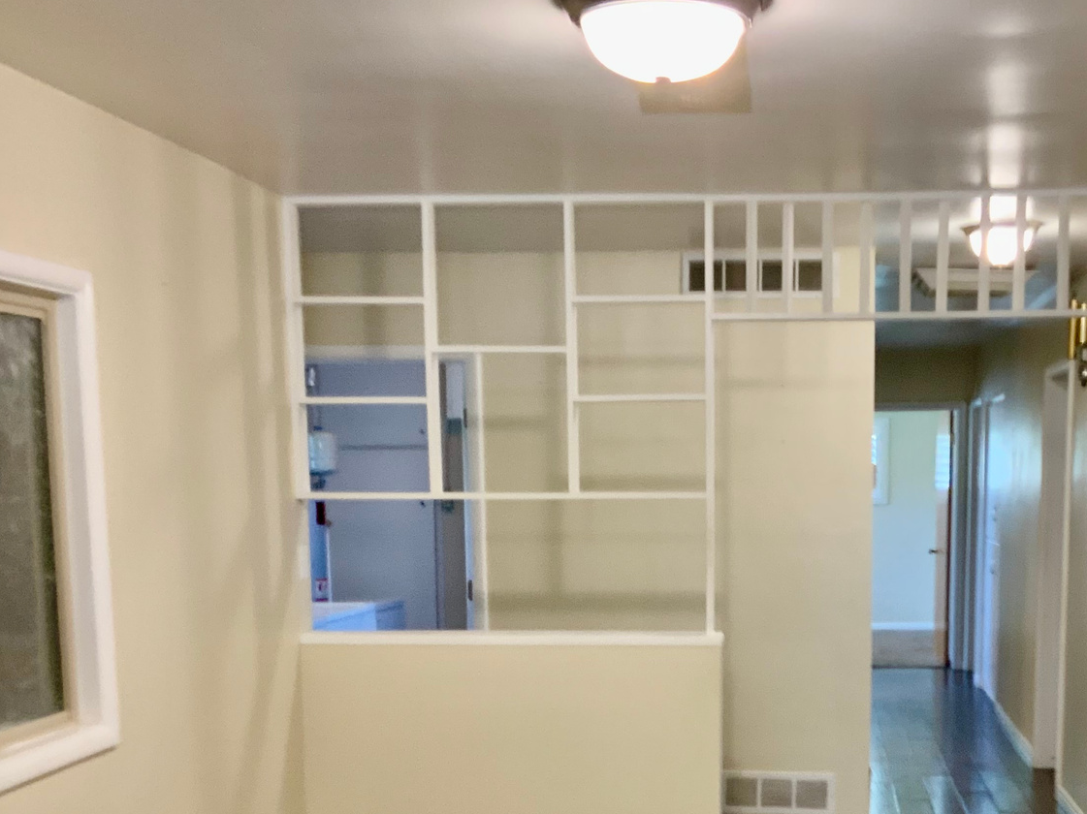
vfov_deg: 26.8
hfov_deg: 35.8
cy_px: 681
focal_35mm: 53
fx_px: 1664
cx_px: 725
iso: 160
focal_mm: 3
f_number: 1.8
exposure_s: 1/60
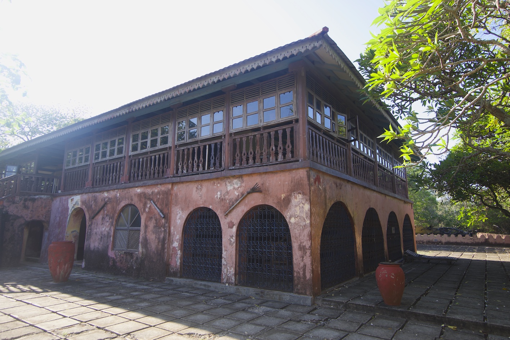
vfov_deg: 56.2
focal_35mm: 22
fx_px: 319
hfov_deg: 77.3
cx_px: 255
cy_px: 170
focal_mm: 15
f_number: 5
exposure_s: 1/100
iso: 100
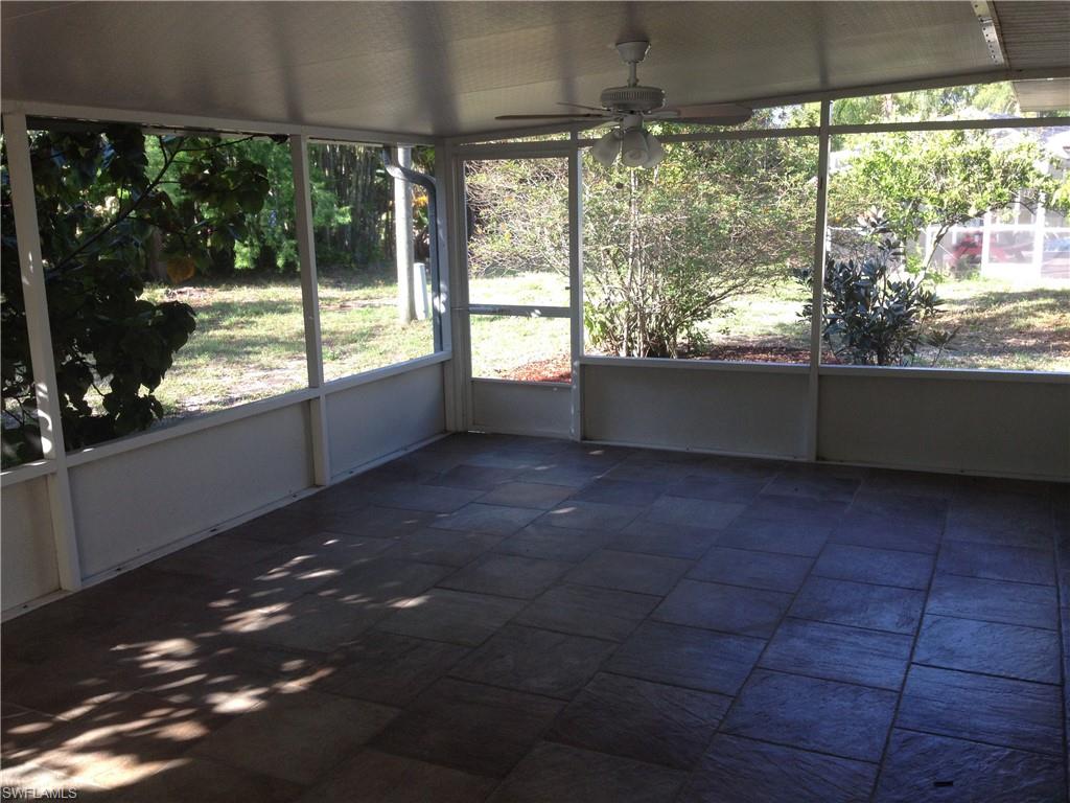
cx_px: 535
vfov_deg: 40.7
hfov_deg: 52.6
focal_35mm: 35
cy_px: 402
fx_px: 1082
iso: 64
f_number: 2.4
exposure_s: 1/120
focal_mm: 4.28
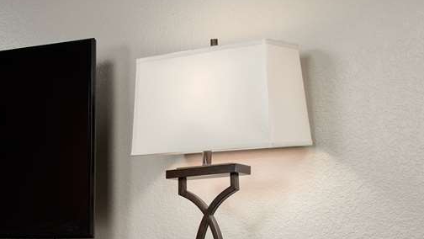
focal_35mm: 68
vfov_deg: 17.1
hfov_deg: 30.6
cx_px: 127
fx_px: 765
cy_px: 278
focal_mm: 32
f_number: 8
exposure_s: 1/250
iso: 200
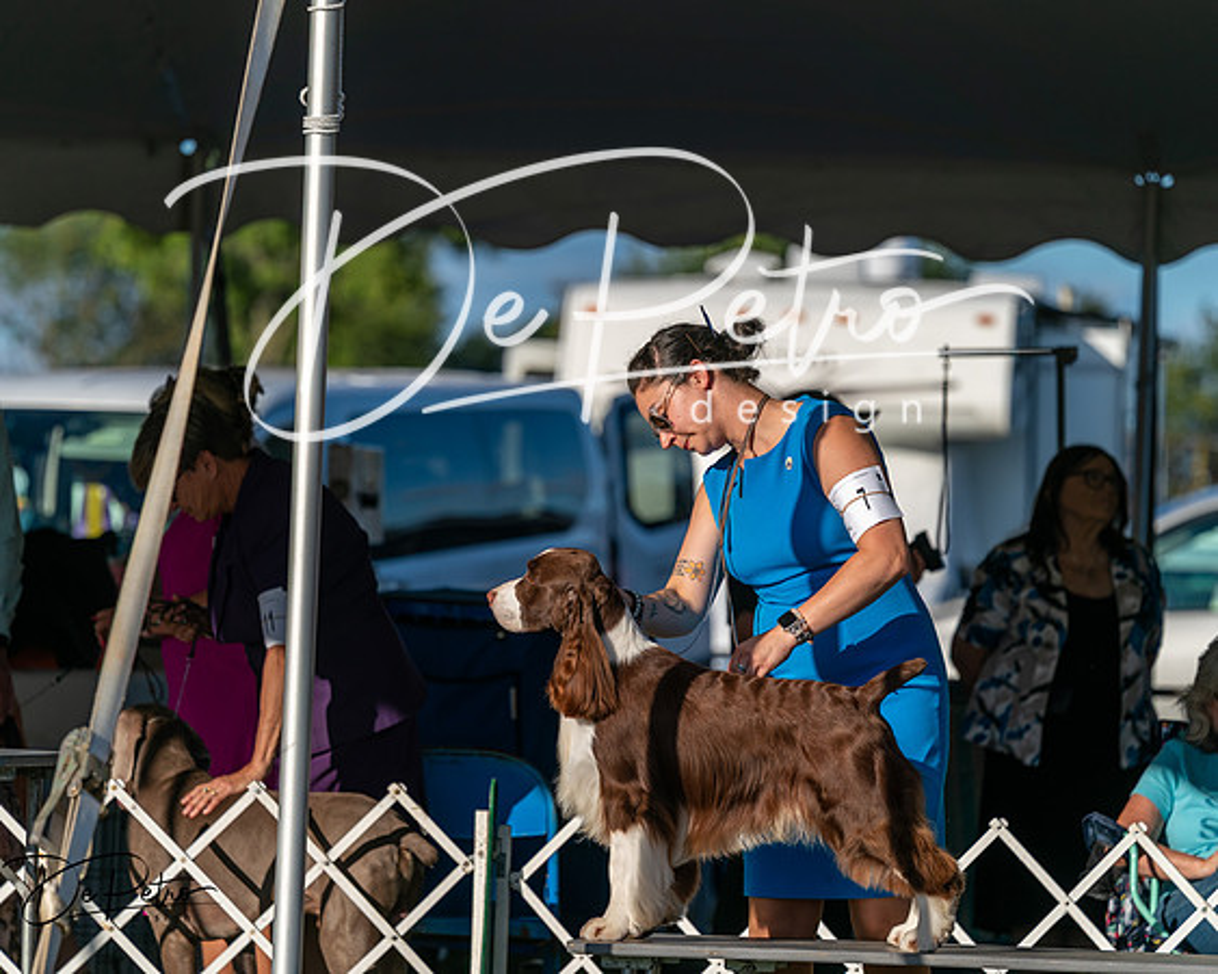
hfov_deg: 8.6
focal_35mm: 225
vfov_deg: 6.9
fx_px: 8117
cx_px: 609
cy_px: 487
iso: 100
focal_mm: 200
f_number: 4.5
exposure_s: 1/1250
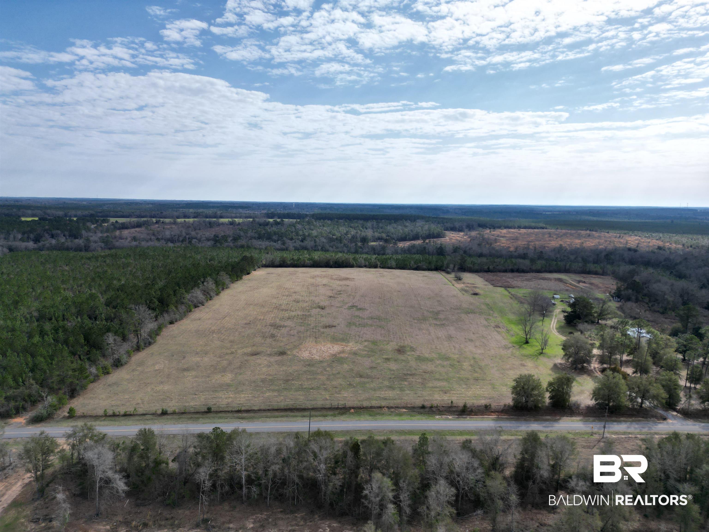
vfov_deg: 56.8
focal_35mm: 24
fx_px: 492
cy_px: 266
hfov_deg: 71.6
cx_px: 354
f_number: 1.7
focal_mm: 6.72
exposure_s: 1/4000
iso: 100
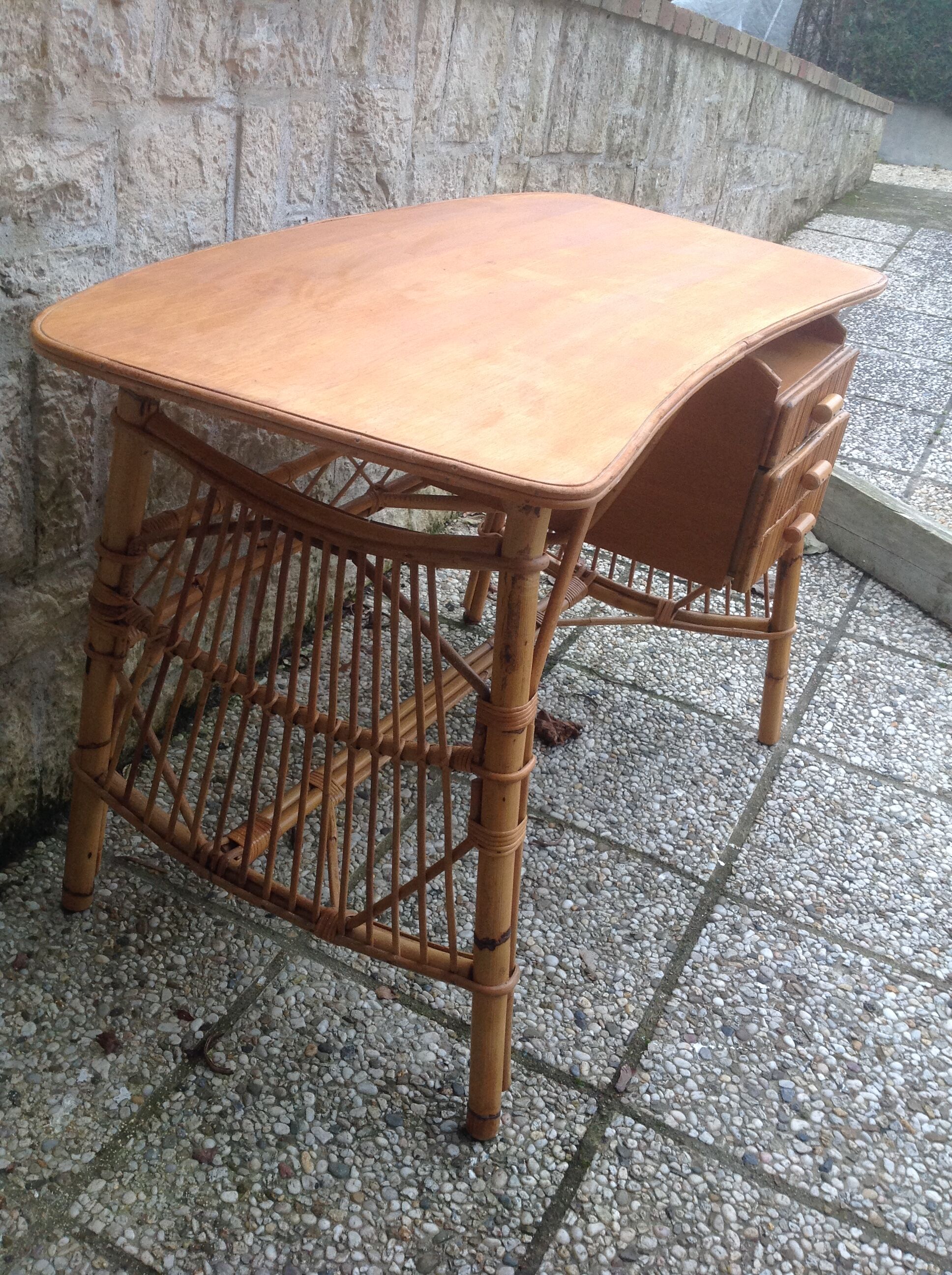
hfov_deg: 40.6
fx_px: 1287
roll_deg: -9.5
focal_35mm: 35
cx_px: 476
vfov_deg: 52.7
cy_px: 638
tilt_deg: -24.5
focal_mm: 4.28
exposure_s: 1/120
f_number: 2.4
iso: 100
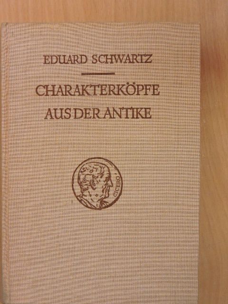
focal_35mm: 65
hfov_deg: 22.6
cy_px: 152
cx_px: 114
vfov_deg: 29.8
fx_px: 571
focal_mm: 11.6
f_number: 4.2
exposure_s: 1/80
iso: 1000
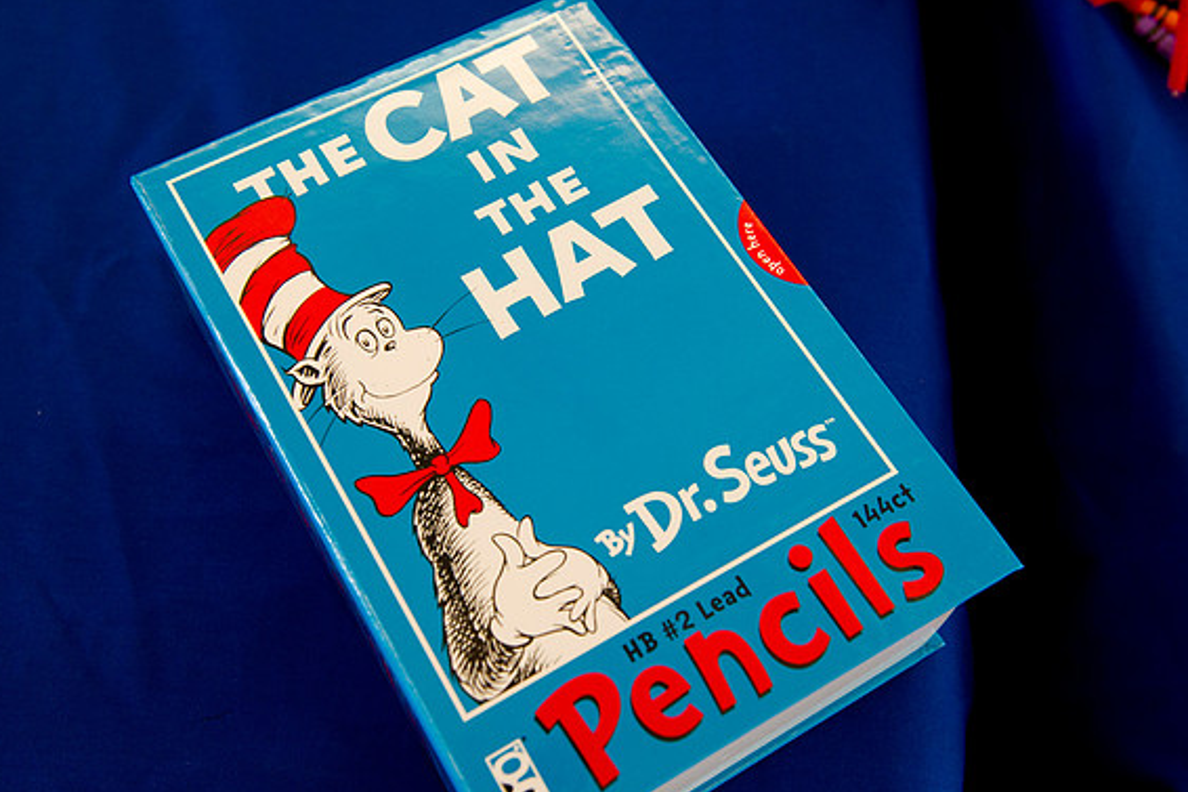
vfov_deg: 32.6
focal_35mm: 41
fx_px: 1353
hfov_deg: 47.4
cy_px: 397
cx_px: 594
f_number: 5.6
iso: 1250
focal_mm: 40
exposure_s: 1/60
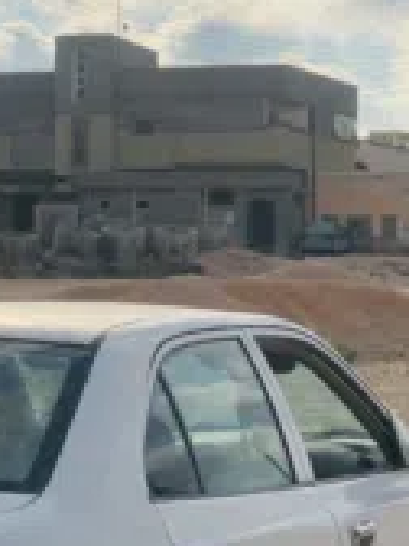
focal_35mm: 124
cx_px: 65
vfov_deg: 15.9
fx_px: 1953
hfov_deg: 11.9
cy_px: 358
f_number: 2.4
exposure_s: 1/3425
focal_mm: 6
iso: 16
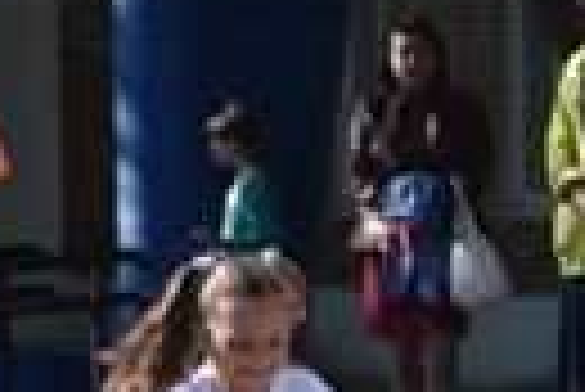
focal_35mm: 340
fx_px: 5531
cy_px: 534
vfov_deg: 4.0
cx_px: 594
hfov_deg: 6.0
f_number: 8
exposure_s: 1/500
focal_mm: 46
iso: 400
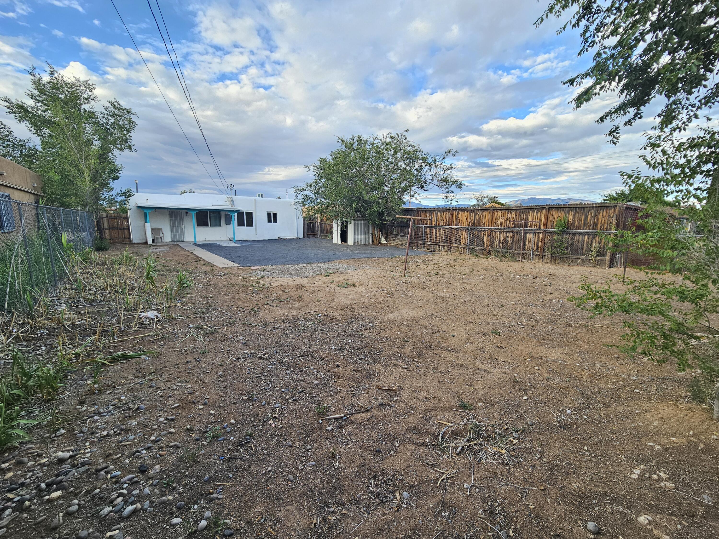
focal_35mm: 13
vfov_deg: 89.9
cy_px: 270
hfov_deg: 106.2
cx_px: 360
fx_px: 270
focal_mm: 2.2
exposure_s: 1/171
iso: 50
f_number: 2.2
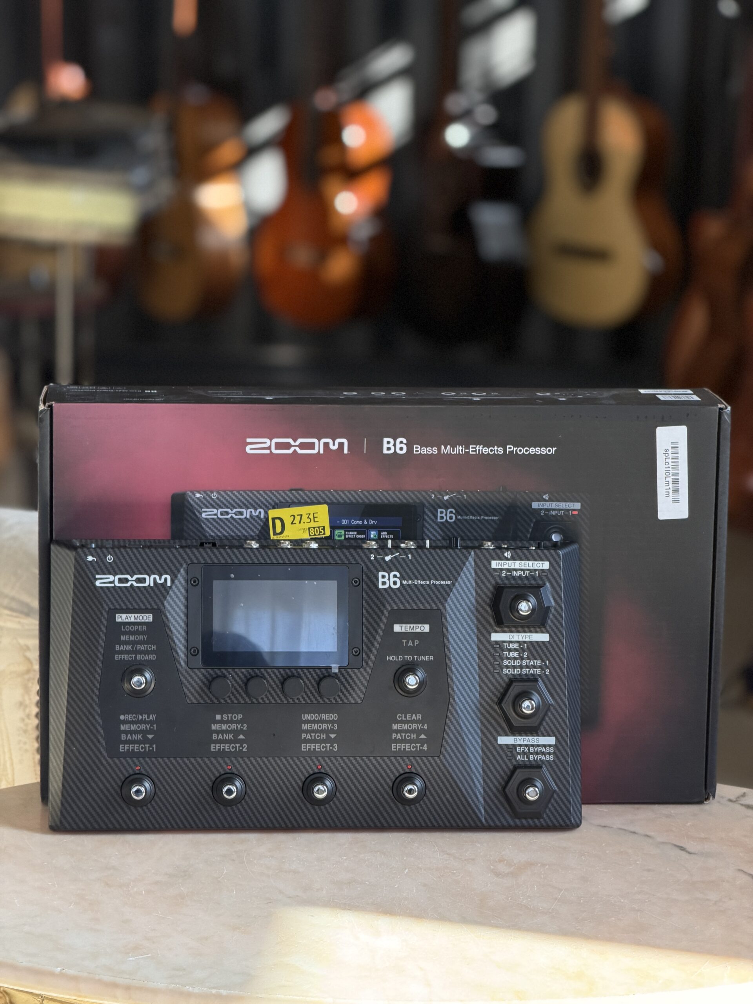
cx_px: 376
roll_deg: -1.7
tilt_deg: -12.2
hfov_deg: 14.8
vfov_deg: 19.6
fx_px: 2900
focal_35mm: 100
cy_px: 502
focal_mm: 16.89
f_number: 2.8
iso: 200
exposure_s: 1/121
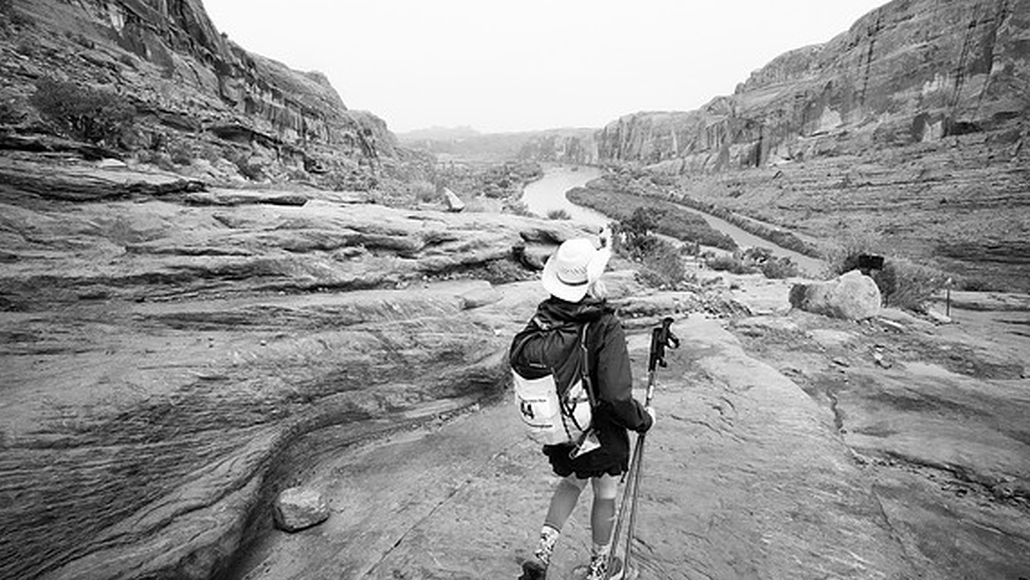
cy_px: 269
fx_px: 464
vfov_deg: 63.9
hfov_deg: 95.9
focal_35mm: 17
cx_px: 515
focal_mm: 16
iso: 5000
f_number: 10
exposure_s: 1/1000
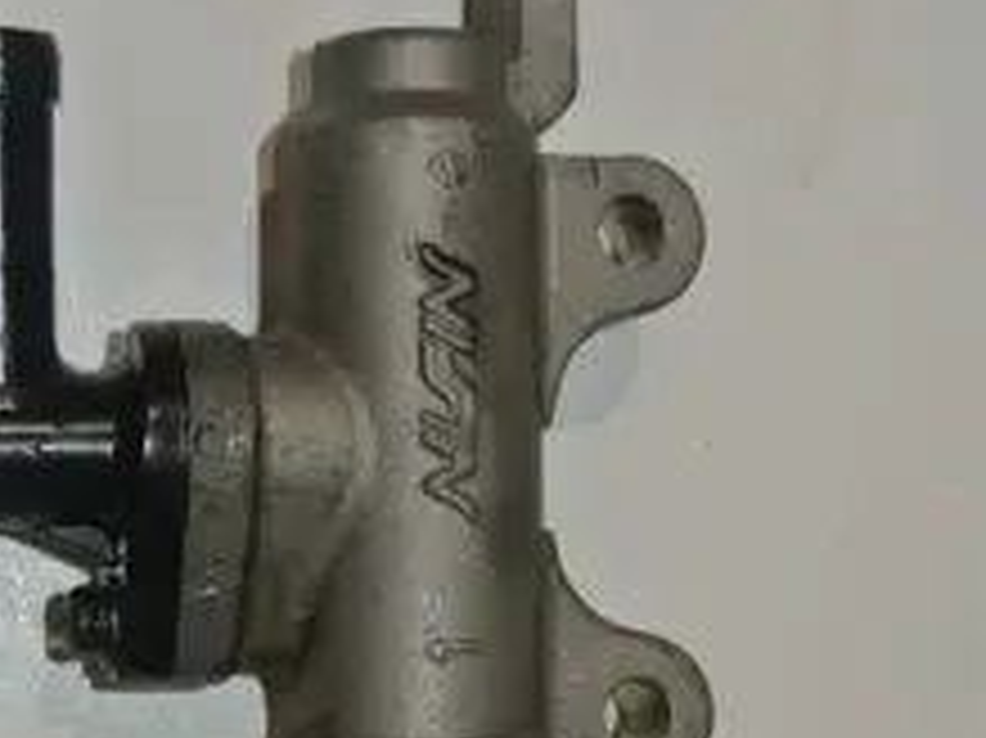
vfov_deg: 14.1
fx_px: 2961
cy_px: 608
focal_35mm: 104
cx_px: 369
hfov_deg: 18.9
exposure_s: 1/60
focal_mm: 16.3
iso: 200
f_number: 4.2
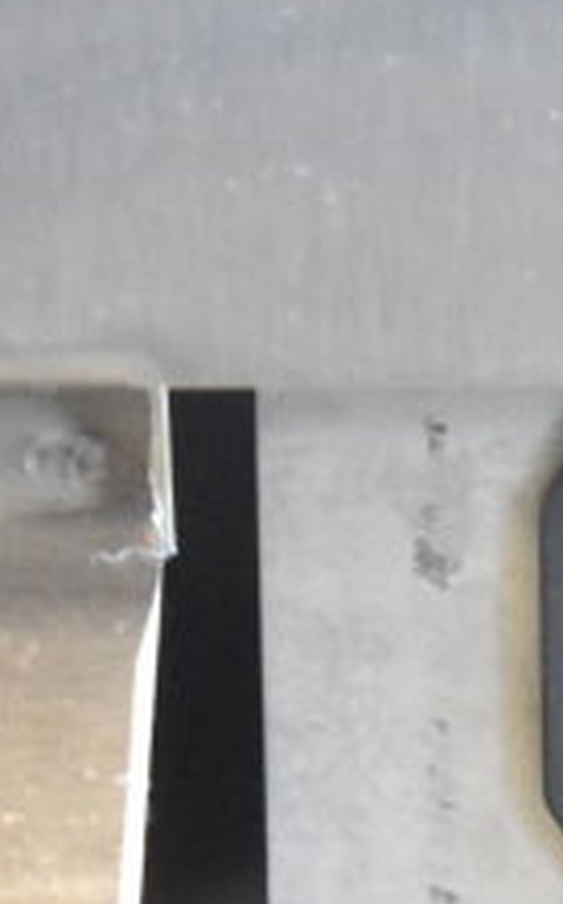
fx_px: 5745
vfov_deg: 9.0
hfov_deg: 5.5
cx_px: 1147
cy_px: 483
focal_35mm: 233
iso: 12800
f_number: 5.6
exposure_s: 1/100
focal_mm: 55
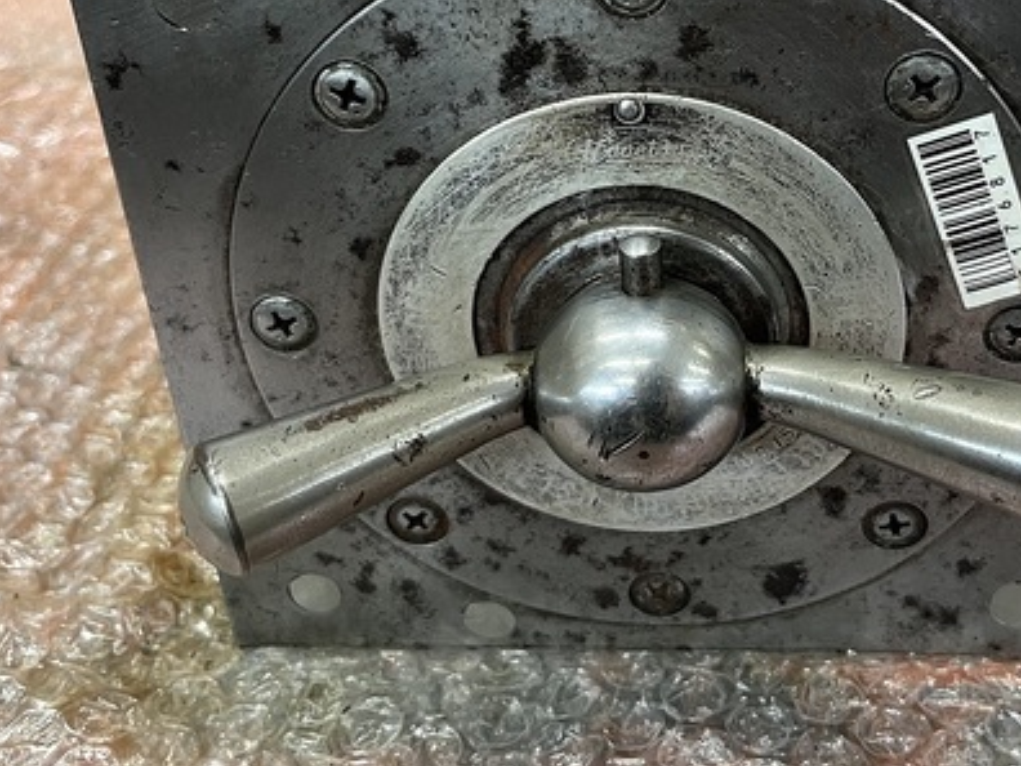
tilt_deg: -29.1
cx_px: 686
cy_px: 157
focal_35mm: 42
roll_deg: +2.1
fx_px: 1239
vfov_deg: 33.4
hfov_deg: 44.1
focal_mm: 5.1
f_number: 1.6
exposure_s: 1/60
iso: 160
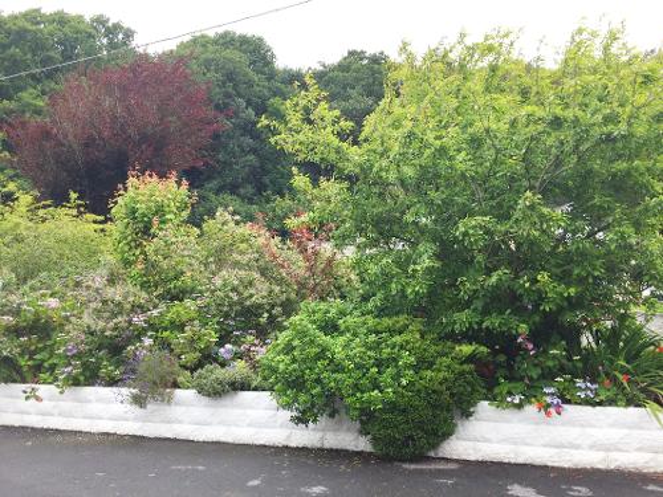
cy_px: 248
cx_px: 332
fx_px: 555
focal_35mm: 29
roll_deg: +0.4
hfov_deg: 61.7
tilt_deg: +11.3
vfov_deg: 48.2
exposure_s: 1/520
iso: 32
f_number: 2.2
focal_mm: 4.15
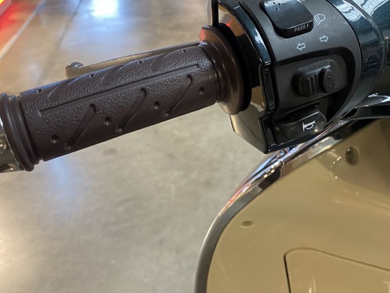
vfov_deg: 35.7
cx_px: 266
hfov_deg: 45.9
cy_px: 102
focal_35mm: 40
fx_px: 451
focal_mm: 4.25
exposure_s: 1/50
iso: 160
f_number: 1.8
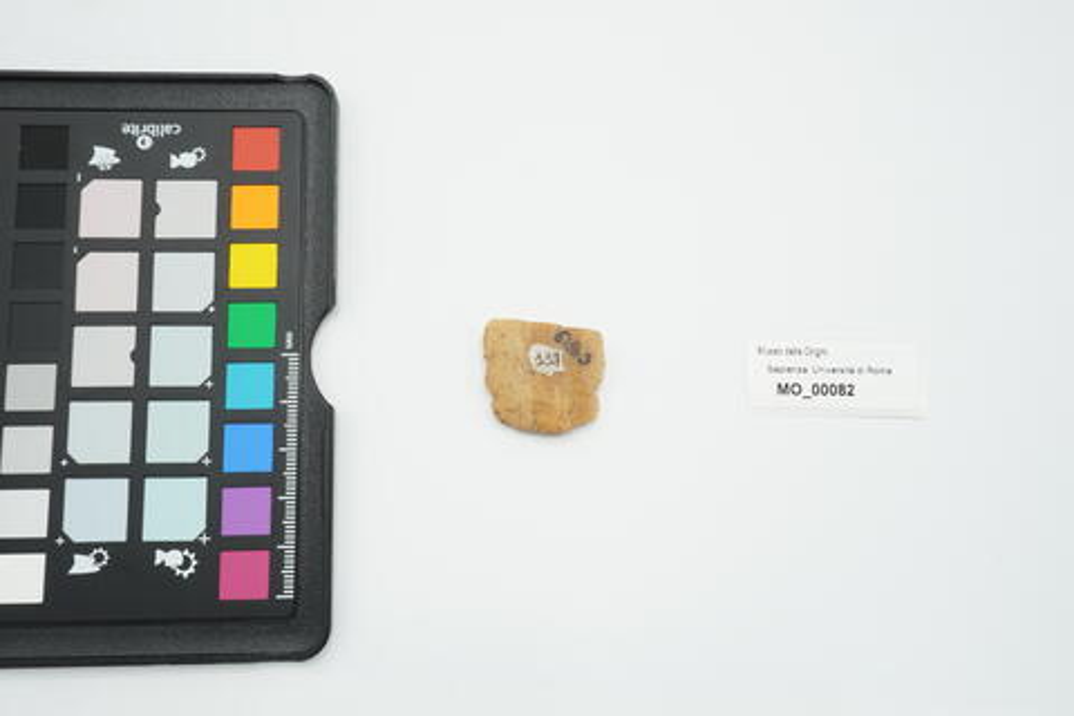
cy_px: 358
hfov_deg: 55.1
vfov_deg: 38.4
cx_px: 537
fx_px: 1029
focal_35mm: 34
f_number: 16
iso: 100
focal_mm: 23
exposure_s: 1/10
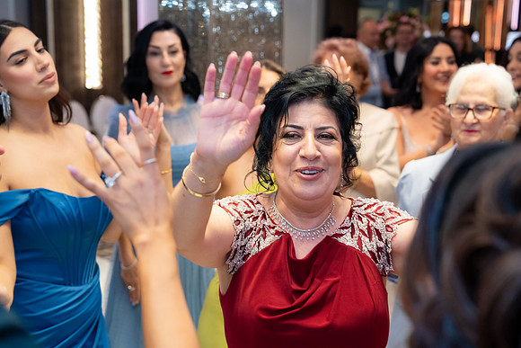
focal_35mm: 70
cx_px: 260
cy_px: 174
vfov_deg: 19.5
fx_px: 1013
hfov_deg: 28.8
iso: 3200
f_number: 5
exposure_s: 1/200
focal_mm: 70
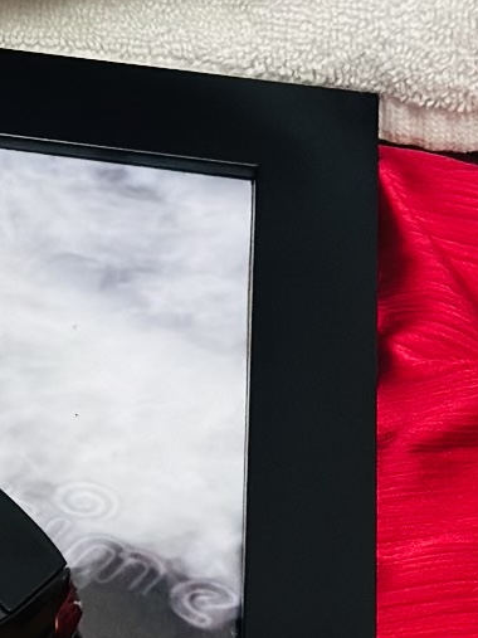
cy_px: 693
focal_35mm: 191
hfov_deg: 7.5
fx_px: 3518
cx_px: -448
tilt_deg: -56.9
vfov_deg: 10.2
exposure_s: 1/60
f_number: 1.78
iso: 250
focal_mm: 6.86
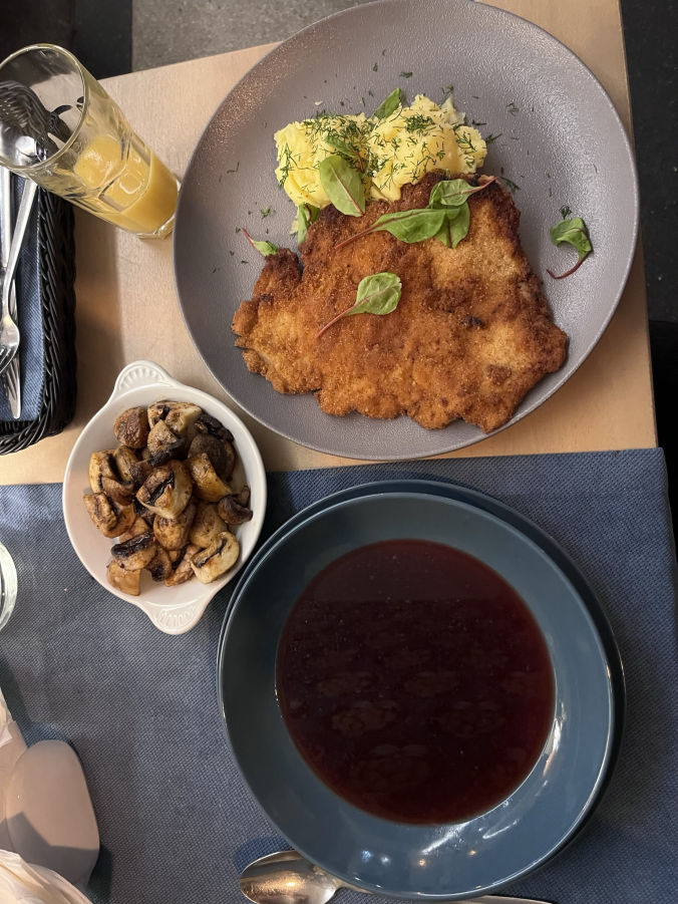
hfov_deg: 53.1
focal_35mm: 26
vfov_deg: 67.3
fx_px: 679
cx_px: 339
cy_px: 452
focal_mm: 5.1
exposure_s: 1/26
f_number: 1.6
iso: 640
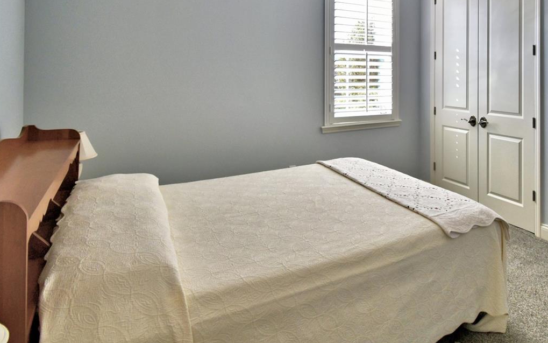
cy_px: 69
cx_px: 364
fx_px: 358
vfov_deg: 48.3
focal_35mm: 24
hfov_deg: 72.6
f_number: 4.5
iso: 200
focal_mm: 10
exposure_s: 1/200
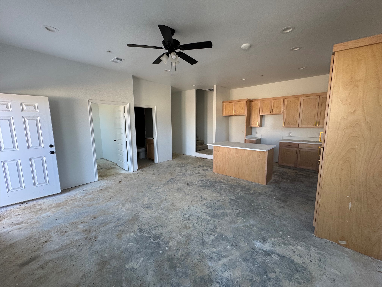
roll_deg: +3.2
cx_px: 191
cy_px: 144
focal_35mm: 14
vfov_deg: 85.7
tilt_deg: -4.2
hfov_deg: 102.1
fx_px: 154
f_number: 2.2
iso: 125
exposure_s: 1/99
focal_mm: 2.22
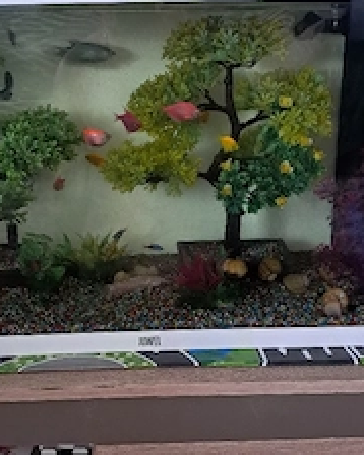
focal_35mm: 47
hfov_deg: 32.0
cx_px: 165
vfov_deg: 39.6
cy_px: 223
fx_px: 633
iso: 640
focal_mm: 4
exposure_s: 1/33
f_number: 1.8
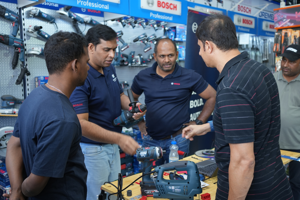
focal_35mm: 35
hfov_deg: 54.4
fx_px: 292
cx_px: 150
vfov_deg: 37.9
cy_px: 100
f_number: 4
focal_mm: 35
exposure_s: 1/100
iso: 500
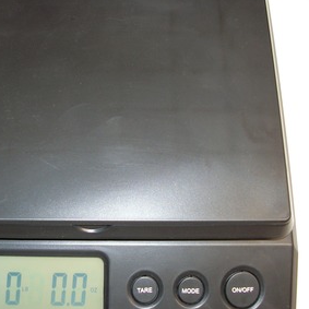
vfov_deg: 34.0
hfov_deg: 33.5
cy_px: 167
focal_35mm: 50
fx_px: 505
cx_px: 84
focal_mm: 5.7
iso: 80
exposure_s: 1/30
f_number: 2.9
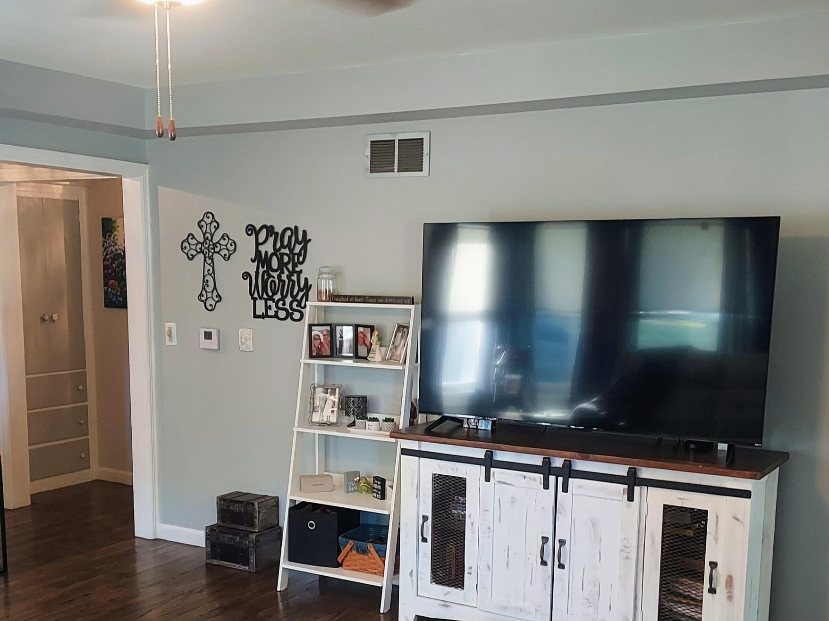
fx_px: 982
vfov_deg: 34.7
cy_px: 427
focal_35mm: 41
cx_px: 391
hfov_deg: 45.8
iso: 400
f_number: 1.8
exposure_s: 1/40
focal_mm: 4.6
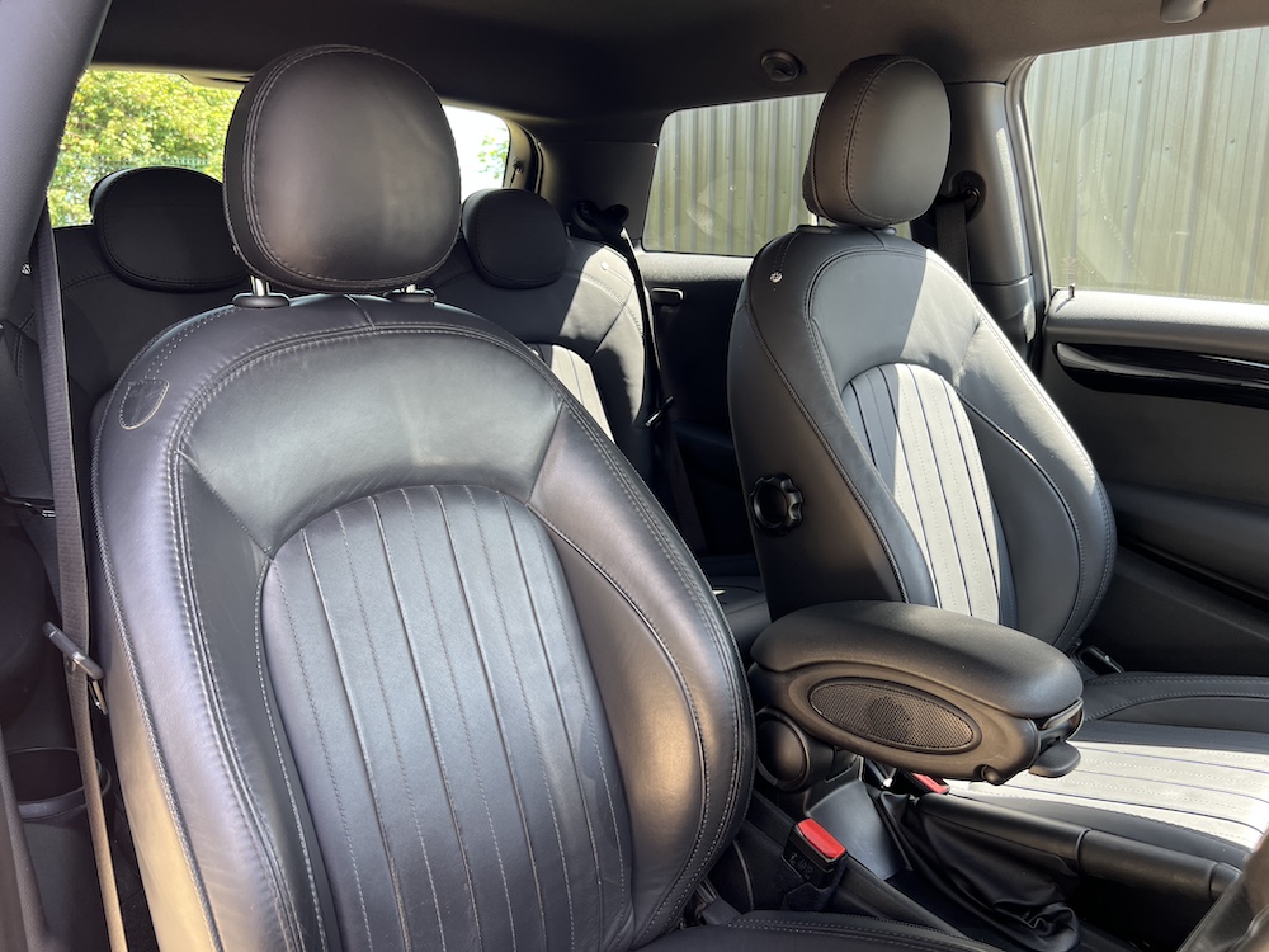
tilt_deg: -13.7
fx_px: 953
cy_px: 476
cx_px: 634
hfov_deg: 67.3
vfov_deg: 53.1
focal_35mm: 26
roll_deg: +0.7
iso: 80
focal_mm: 5.7
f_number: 1.5
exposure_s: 1/121
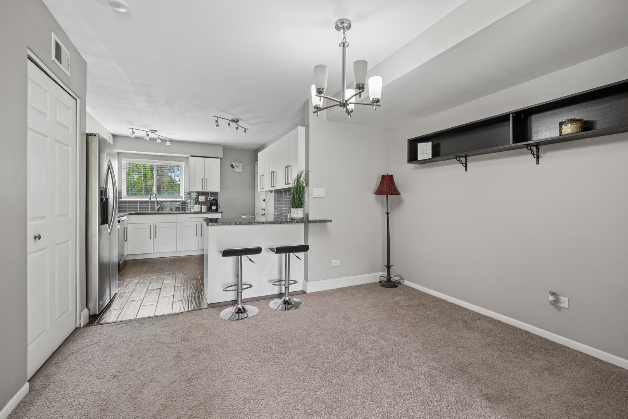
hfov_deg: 96.7
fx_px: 279
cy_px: 210
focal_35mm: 16
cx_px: 314
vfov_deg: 73.7
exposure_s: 1/20
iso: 400
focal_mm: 16
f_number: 8
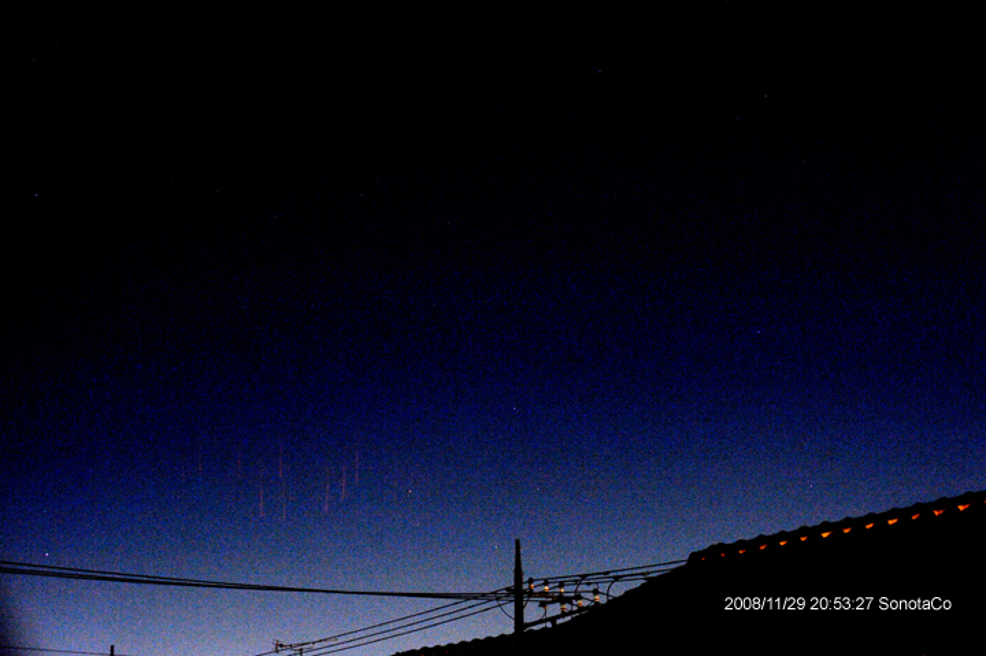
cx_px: 493
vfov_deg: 27.0
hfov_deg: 39.6
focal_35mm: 50
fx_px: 1368
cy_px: 328
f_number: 4
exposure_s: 1/3
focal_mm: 50
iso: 6400
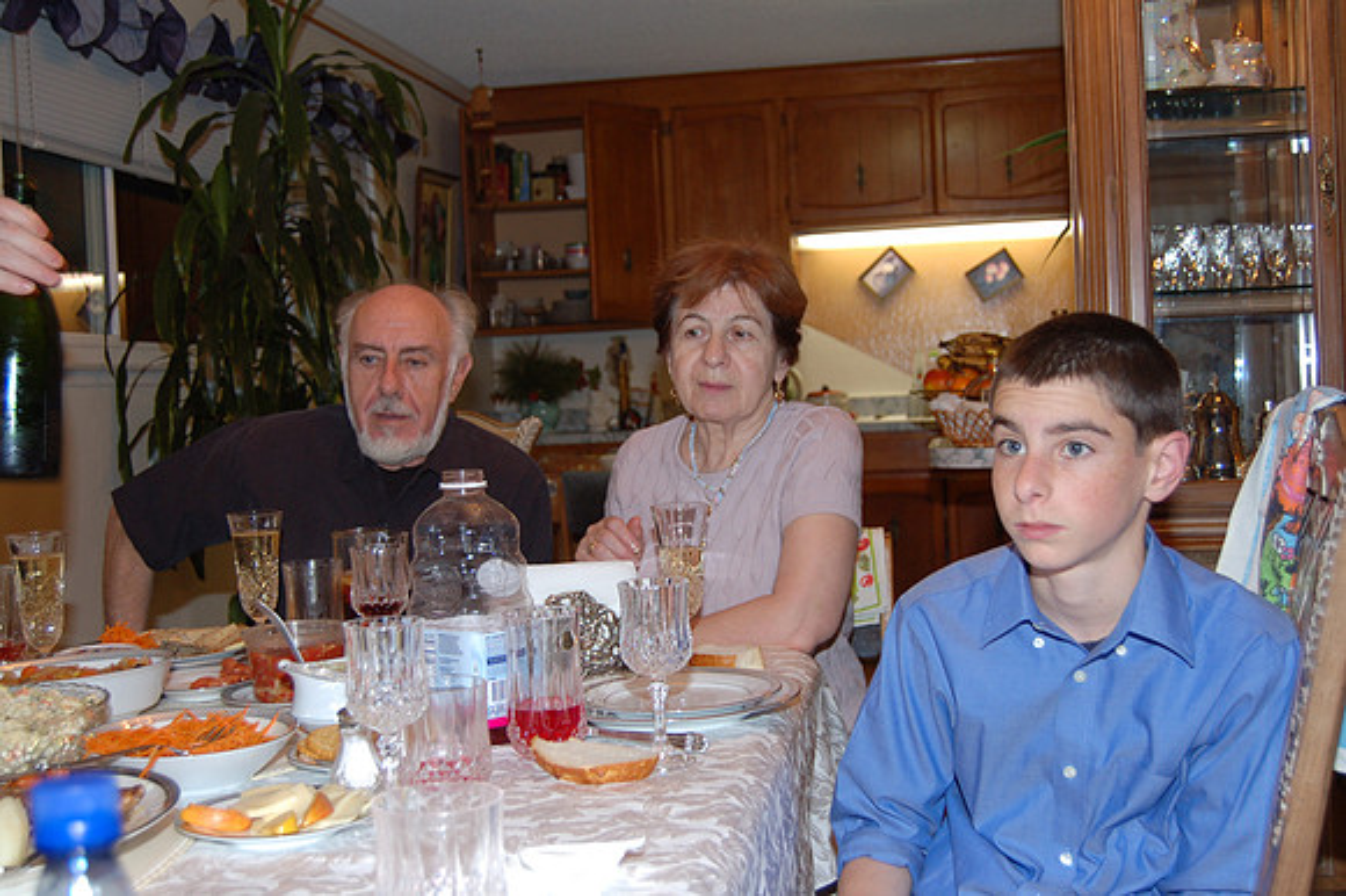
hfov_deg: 46.4
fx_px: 1569
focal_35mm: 42
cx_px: 673
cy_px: 448
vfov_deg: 31.9
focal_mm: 28
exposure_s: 1/60
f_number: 4.2
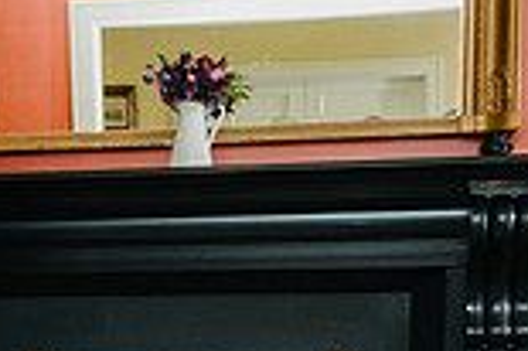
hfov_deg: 15.7
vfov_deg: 11.3
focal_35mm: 118
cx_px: -315
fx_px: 1729
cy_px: 449
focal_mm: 28
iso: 2500
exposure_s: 1/160
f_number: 2.8
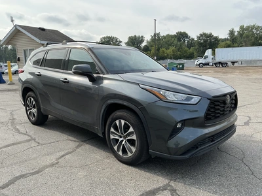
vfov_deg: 49.7
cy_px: 98
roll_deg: +3.0
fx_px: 212
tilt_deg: -7.4
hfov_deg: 63.4
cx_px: 131
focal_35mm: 28
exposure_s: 1/1055
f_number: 1.8
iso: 25
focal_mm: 3
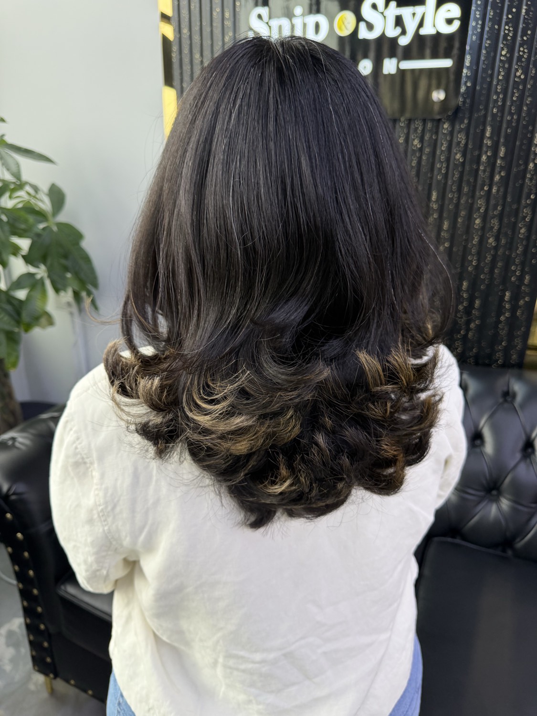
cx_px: 268
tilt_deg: -22.5
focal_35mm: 24
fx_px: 496
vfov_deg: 71.6
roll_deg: -0.7
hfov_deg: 56.8
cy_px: 358
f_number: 1.78
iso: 125
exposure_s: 1/120
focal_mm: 6.76
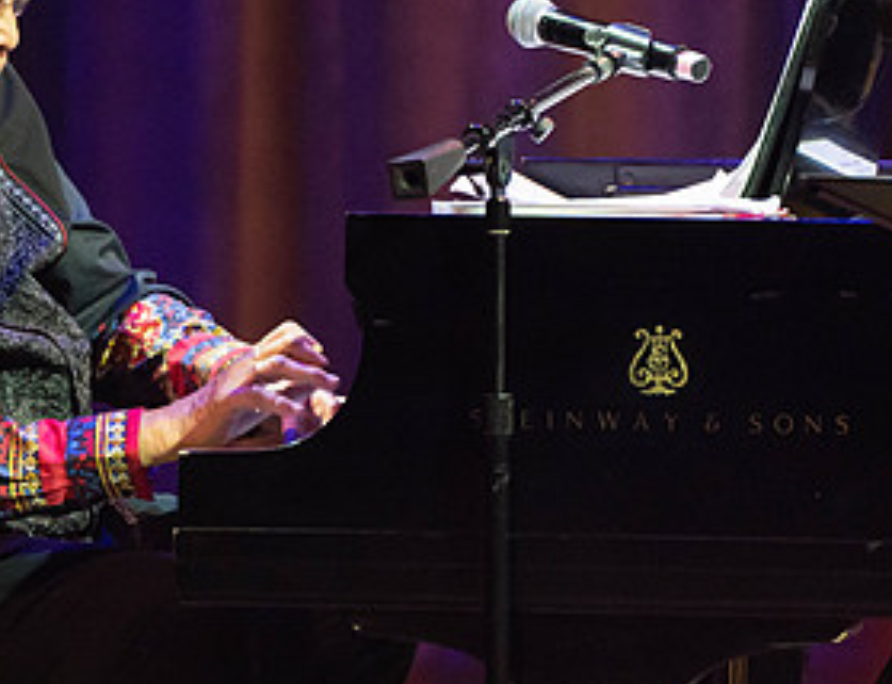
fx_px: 25149
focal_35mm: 968
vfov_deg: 1.6
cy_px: 404
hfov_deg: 2.0
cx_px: 180
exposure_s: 1/250
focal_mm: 400
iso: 3200
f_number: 5.6
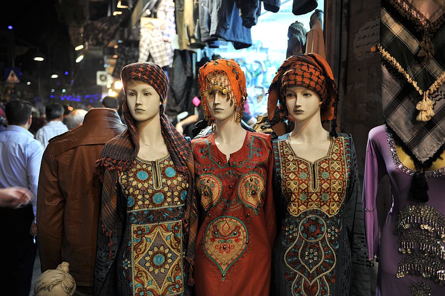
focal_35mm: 36
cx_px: 222
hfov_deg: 53.2
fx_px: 445
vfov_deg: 36.8
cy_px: 148
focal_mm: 36
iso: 400
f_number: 2.8
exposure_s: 1/100
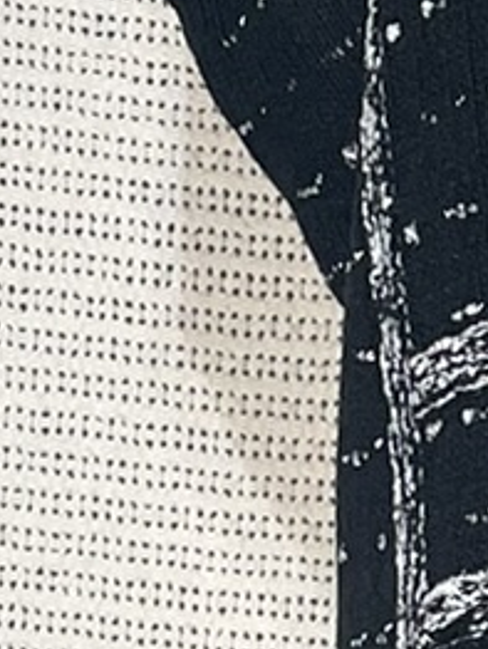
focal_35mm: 203
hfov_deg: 7.1
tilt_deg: -0.9
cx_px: 852
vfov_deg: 9.5
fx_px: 3810
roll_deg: -1.9
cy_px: 951
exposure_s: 1/111
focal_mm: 4.2
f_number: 1.6
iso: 125
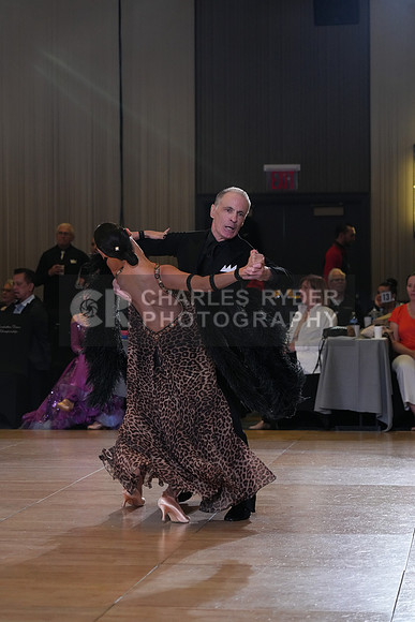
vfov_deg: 19.5
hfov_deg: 13.0
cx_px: 208
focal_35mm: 105
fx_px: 1814
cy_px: 311
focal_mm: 105
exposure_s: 1/500
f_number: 4.5
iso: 3200
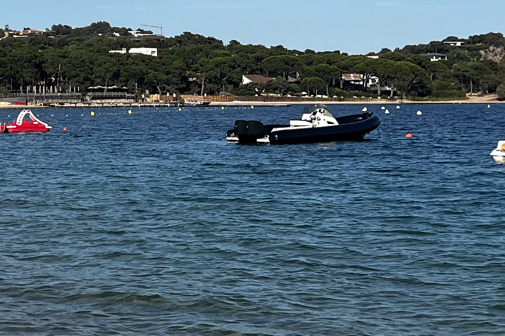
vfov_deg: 13.8
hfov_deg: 20.6
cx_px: 41
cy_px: -35
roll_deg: +1.0
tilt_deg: +5.7
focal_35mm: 97
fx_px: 1360
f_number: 1.5
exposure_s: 1/5319
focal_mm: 5.7
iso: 50
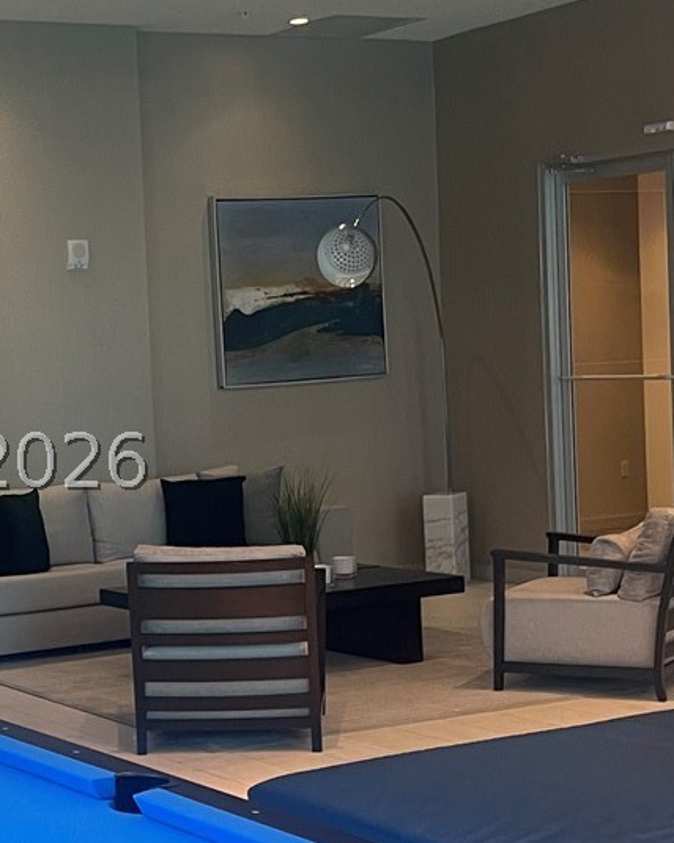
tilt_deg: -3.6
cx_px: 55
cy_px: 462
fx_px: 1820
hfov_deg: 20.5
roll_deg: +3.2
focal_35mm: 73
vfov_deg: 26.0
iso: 200
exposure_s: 1/60
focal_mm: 5.1
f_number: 1.6
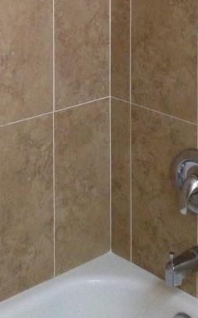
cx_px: 15
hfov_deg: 14.8
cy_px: -66
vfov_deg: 22.0
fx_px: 752
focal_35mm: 87
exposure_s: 1/20
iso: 400
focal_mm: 4.12
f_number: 2.4
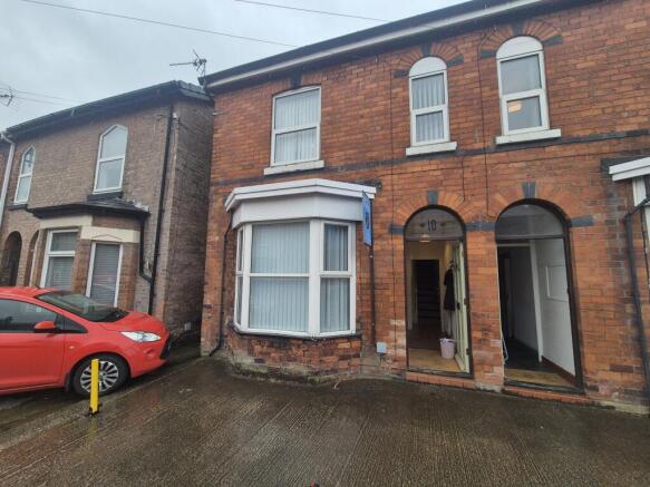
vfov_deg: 89.9
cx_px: 325
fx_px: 244
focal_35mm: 13
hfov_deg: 106.2
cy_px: 244
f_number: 2.2
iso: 50
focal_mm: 2.2
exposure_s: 1/405
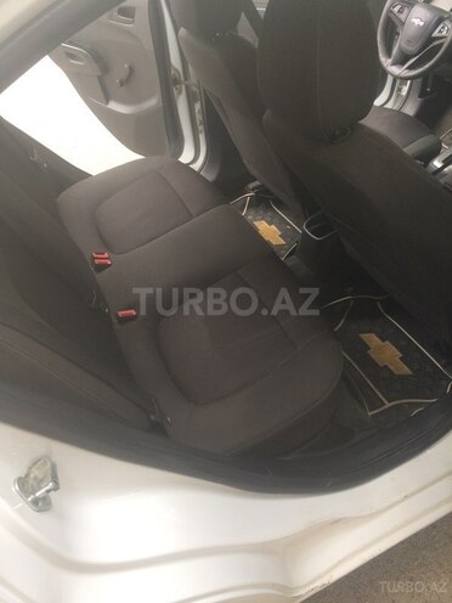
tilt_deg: -42.7
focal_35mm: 29
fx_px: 505
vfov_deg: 61.7
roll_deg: +9.1
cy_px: 302
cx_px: 226
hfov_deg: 48.2
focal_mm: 4.15
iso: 50
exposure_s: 1/100
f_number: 2.2
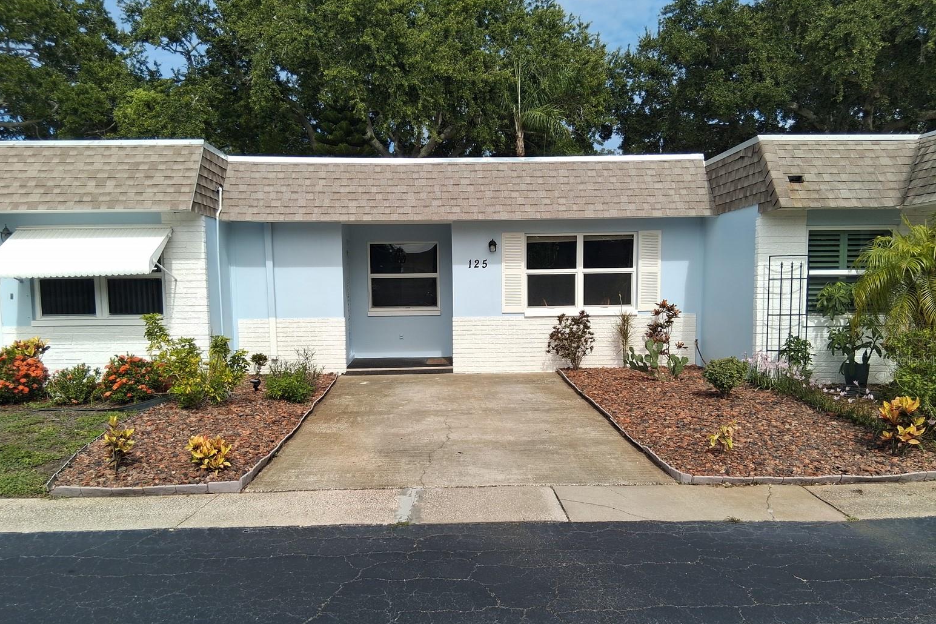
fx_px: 728
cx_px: 462
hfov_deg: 65.5
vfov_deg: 46.2
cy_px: 360
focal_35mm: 28
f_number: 1.8
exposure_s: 1/757
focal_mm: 3.98
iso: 25
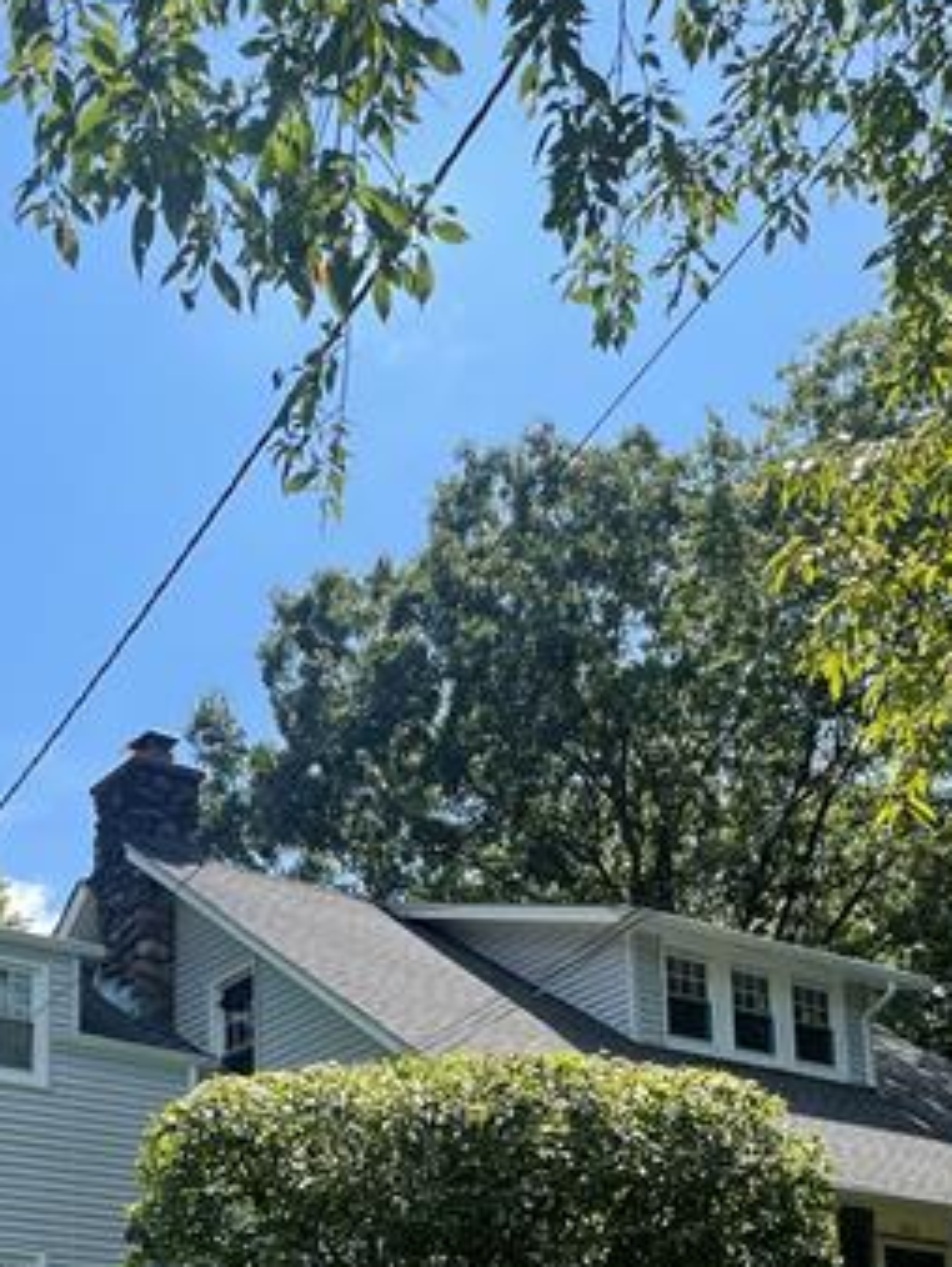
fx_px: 2161
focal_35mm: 59
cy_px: 1263
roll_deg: +2.4
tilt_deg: +12.2
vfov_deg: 30.4
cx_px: 585
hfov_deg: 24.8
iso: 32
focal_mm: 4.2
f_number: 1.6
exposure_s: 1/1984
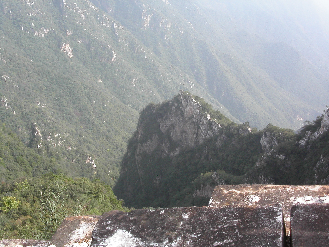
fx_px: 361
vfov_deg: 37.7
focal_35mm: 38
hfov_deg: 49.0
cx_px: 164
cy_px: 124
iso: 100
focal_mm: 7.8
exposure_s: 1/90
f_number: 8
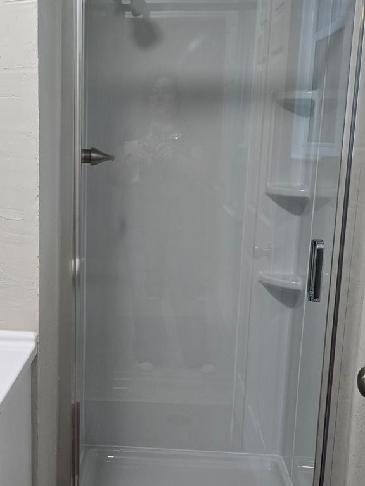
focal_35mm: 46
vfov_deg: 41.1
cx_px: 96
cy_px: 277
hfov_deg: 31.0
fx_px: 647
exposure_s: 1/120
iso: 400
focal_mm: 6.3
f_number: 1.7
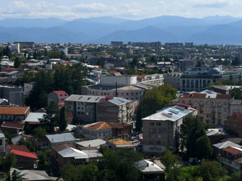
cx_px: 119
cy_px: 91
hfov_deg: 23.8
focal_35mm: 82
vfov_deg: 18.0
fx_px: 573
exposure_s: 1/80
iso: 100
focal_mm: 50
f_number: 8
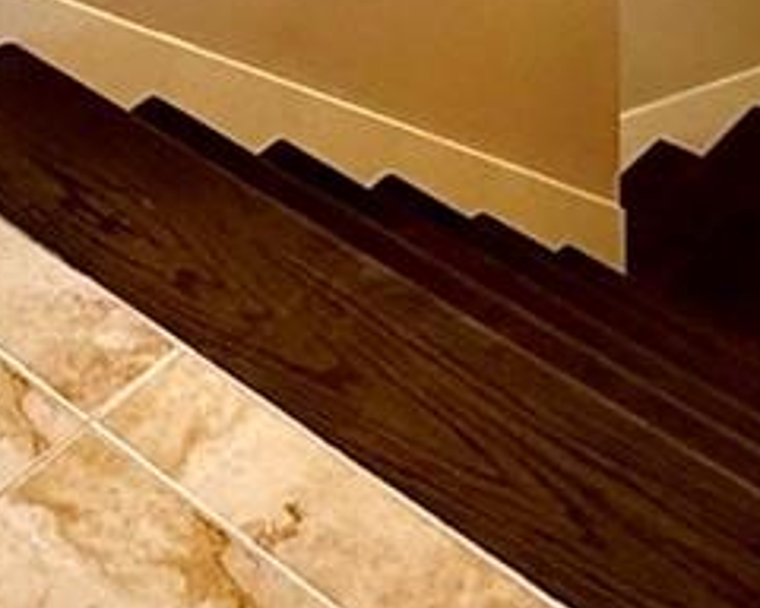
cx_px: 231
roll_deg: -0.5
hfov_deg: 20.9
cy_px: -1058
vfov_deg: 11.8
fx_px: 2047
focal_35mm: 91
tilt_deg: -1.0
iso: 200
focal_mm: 2.22
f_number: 2.2
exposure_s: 1/120
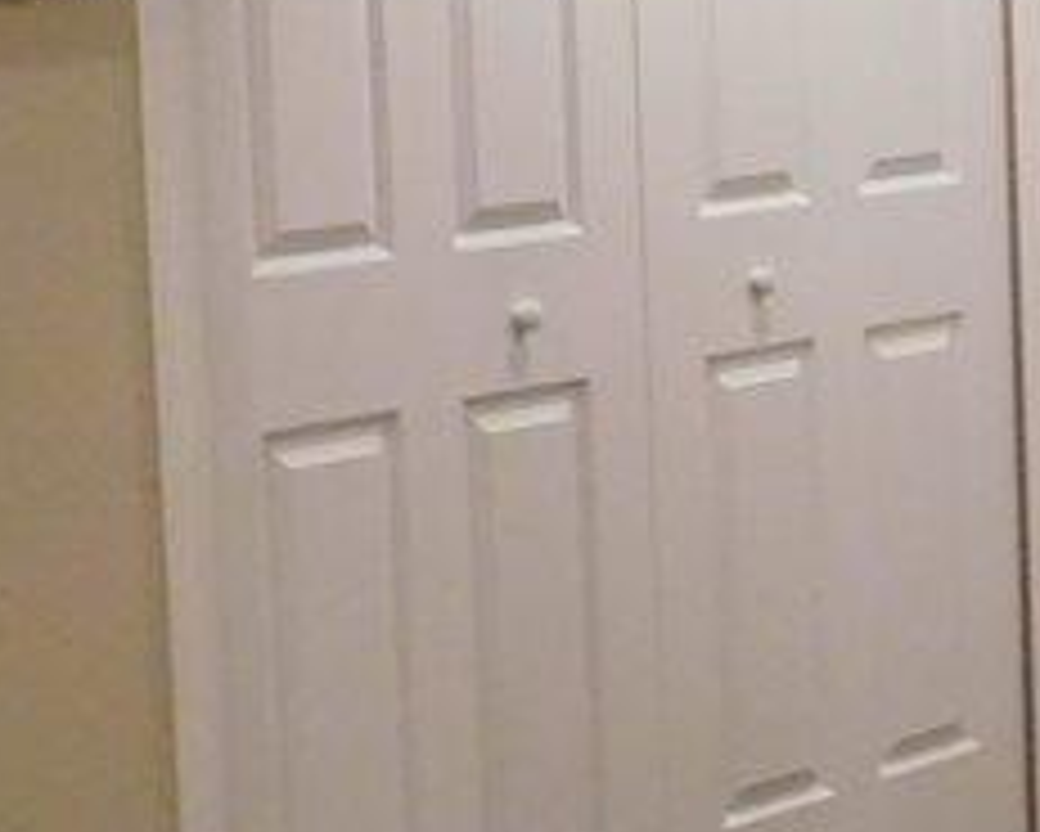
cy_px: 292
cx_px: 1477
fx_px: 4157
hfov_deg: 13.6
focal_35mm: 135
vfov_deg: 11.4
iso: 400
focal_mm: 4.5
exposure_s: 1/13
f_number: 3.4
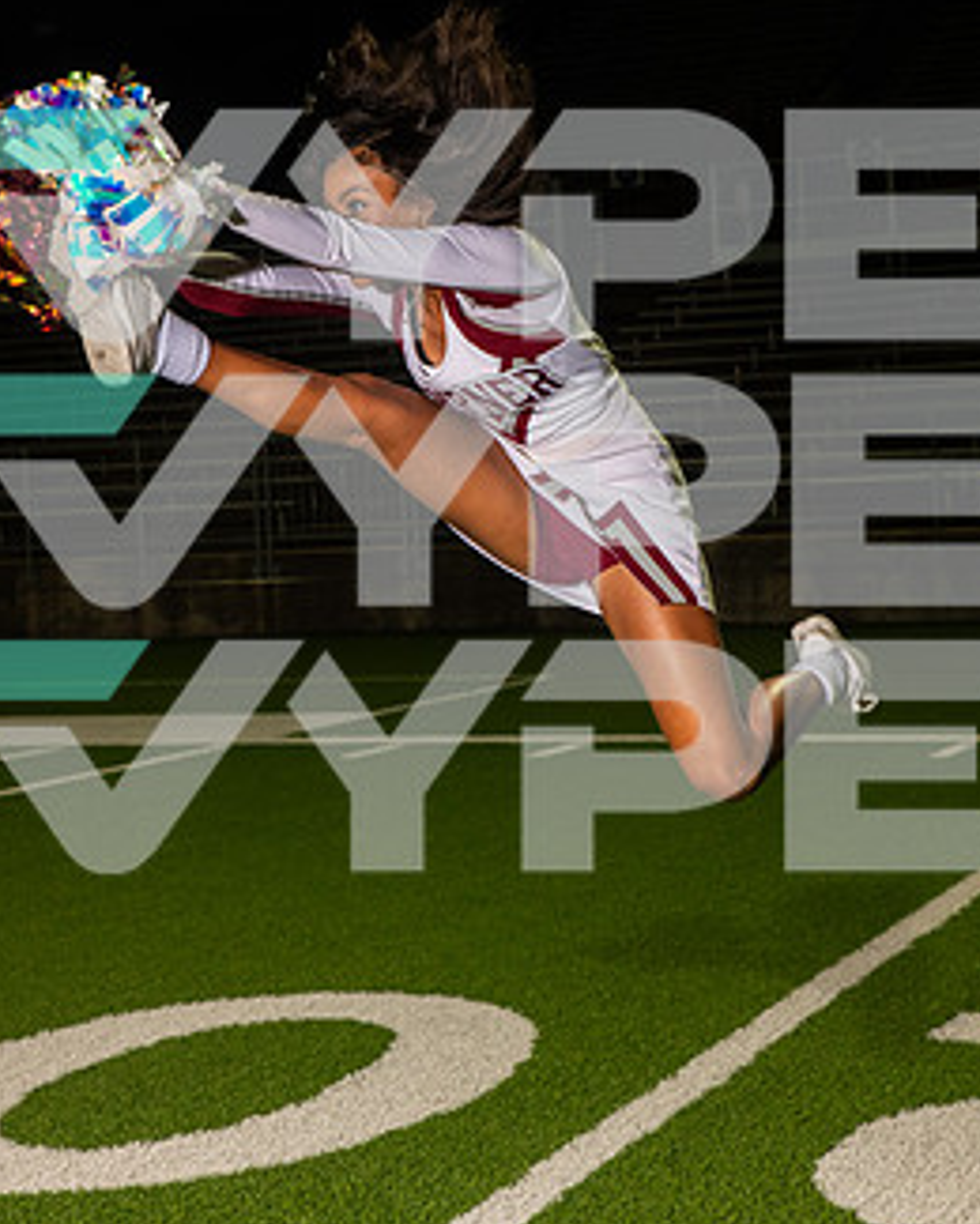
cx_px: 486
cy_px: 493
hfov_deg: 19.7
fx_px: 2828
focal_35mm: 78
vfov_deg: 24.4
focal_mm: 60
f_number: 7.1
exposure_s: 1/400
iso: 1000
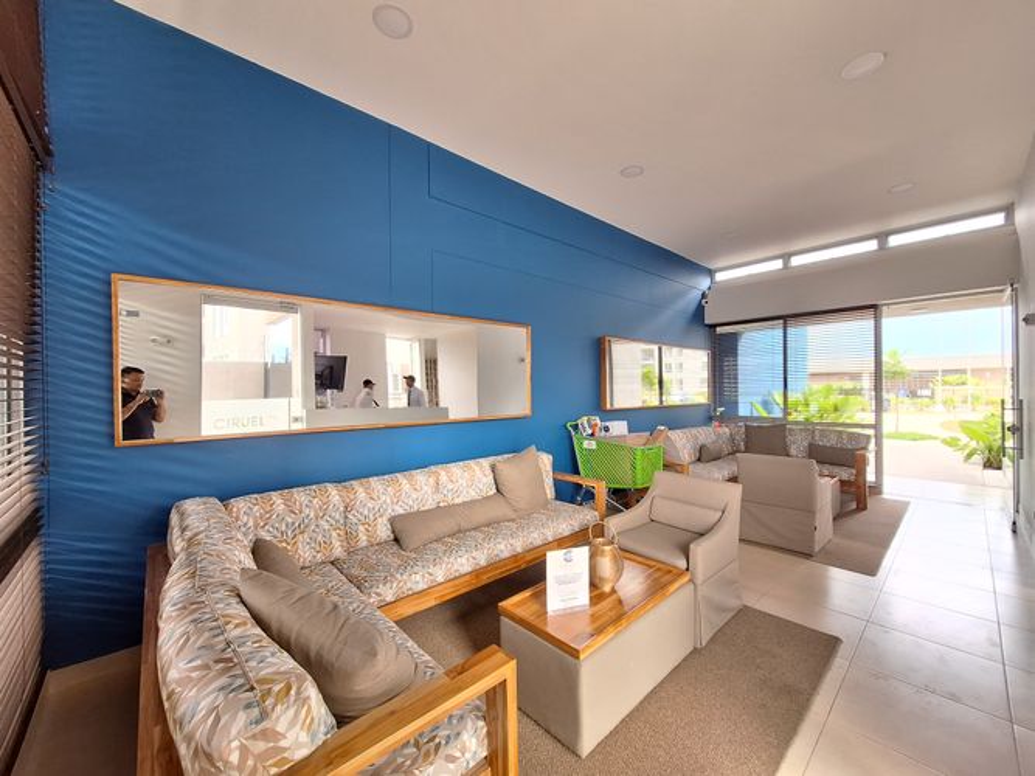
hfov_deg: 106.2
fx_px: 389
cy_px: 388
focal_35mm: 13
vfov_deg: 89.9
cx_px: 518
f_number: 2.2
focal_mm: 1.74
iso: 125
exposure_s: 1/40
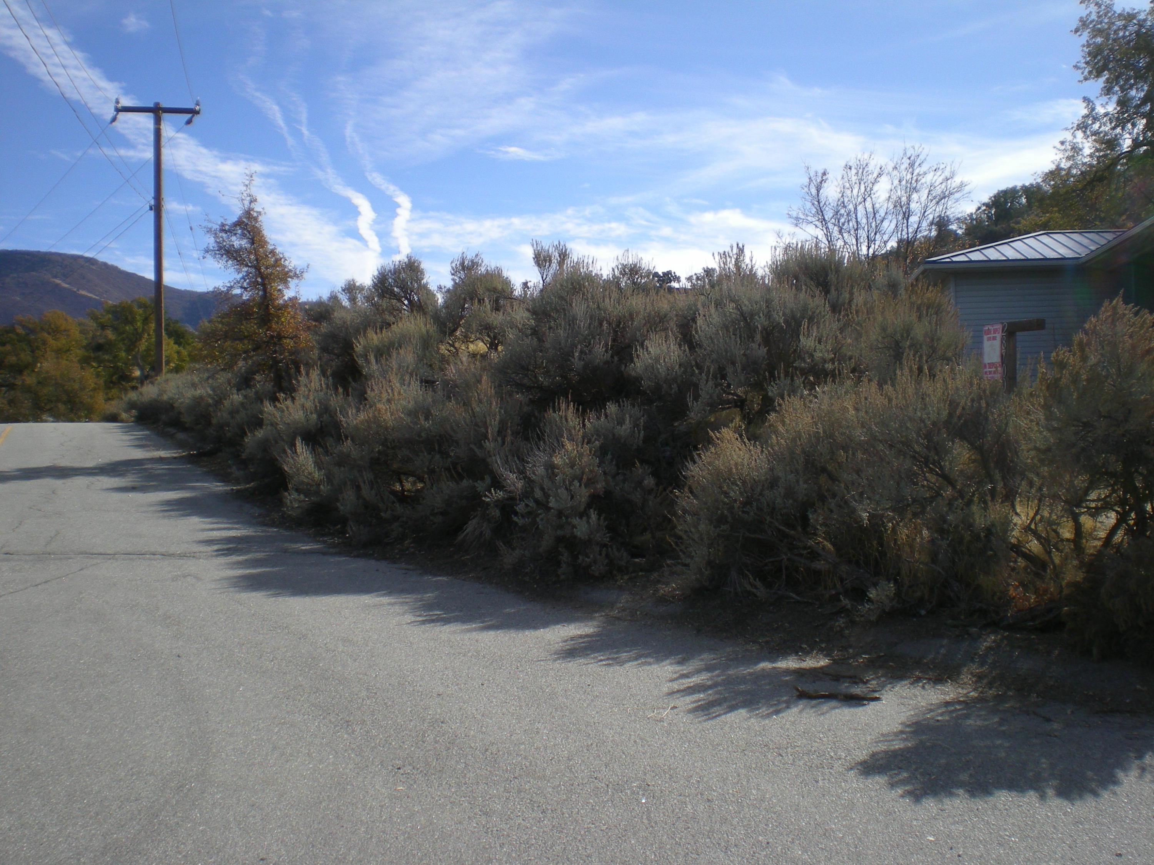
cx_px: 577
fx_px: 1267
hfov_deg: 49.0
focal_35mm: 38
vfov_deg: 37.7
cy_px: 432
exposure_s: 1/414
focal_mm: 6.3
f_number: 4.6
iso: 50
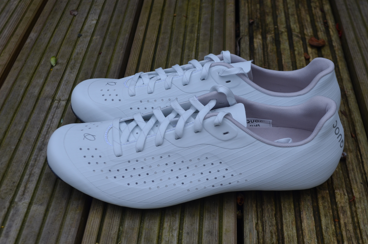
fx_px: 592
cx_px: 192
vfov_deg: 23.3
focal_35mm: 58
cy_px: 117
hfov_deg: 34.5
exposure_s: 1/160
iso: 200
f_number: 6.3
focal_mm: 32
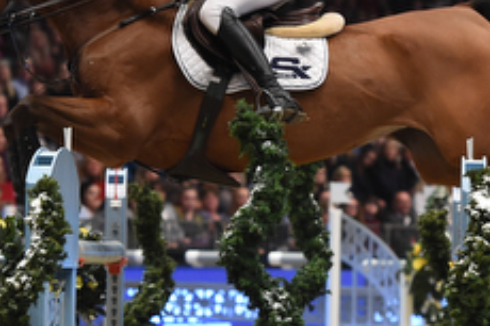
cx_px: 303
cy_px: 209
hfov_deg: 5.8
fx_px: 4801
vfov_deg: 3.9
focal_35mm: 353
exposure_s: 1/800
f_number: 3.5
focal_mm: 135
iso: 5000
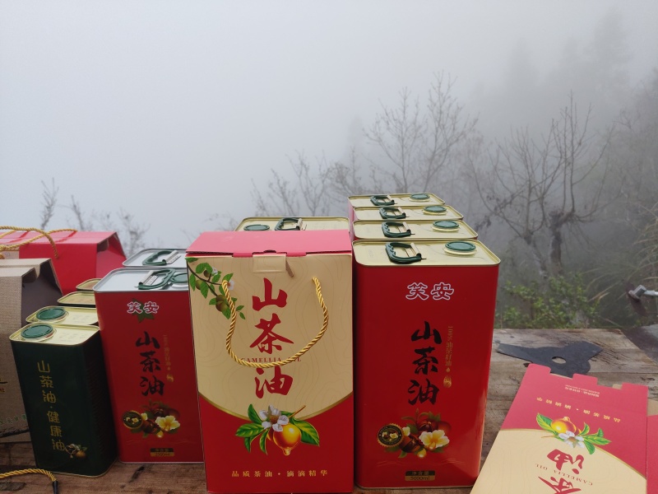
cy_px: 247
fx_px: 494
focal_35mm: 26
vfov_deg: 53.1
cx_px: 329
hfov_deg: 67.3
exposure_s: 1/100
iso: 435
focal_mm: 4.84
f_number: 1.88
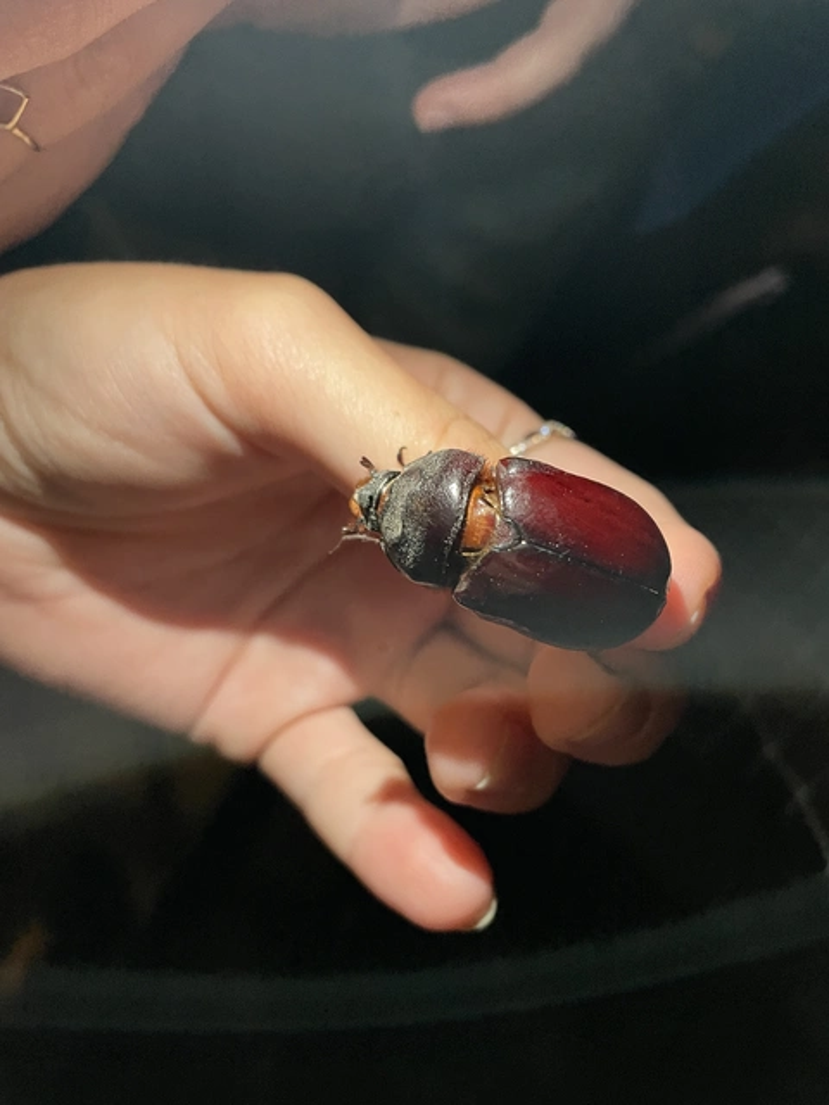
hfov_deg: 53.1
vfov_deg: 67.3
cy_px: 552
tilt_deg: -67.7
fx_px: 830
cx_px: 414
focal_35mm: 26
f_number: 1.6
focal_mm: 4.2
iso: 500
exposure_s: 1/40
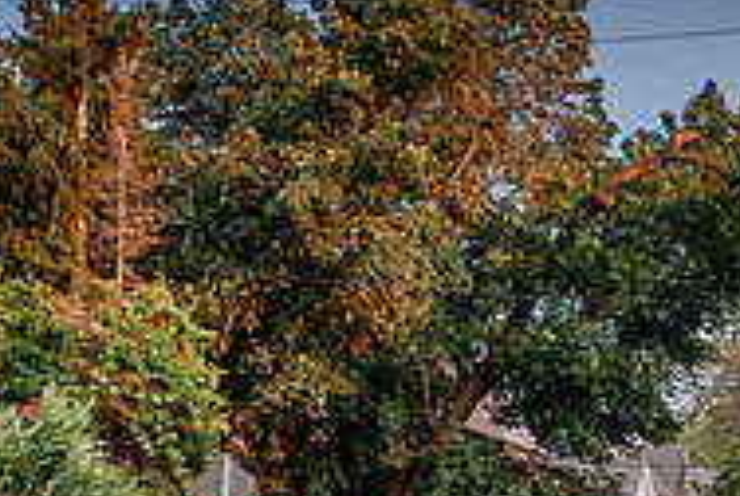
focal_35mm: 77
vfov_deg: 16.4
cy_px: 714
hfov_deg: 25.6
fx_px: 1585
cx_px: 630
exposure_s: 1/200
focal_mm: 16.6
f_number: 4
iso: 800
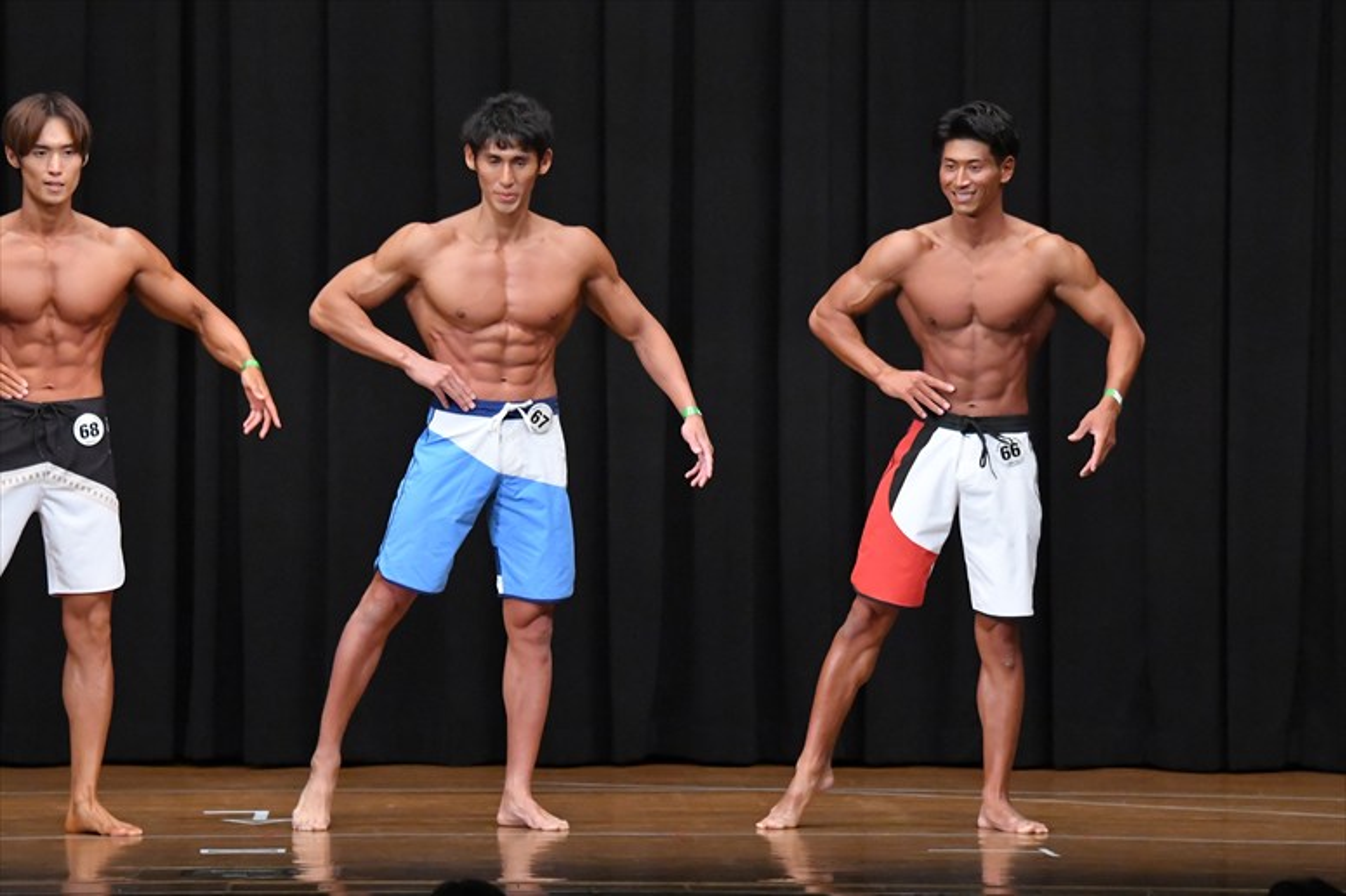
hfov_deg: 10.2
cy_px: 448
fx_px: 7549
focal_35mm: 202
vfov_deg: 6.8
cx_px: 673
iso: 8000
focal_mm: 135
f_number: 5.6
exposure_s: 1/400
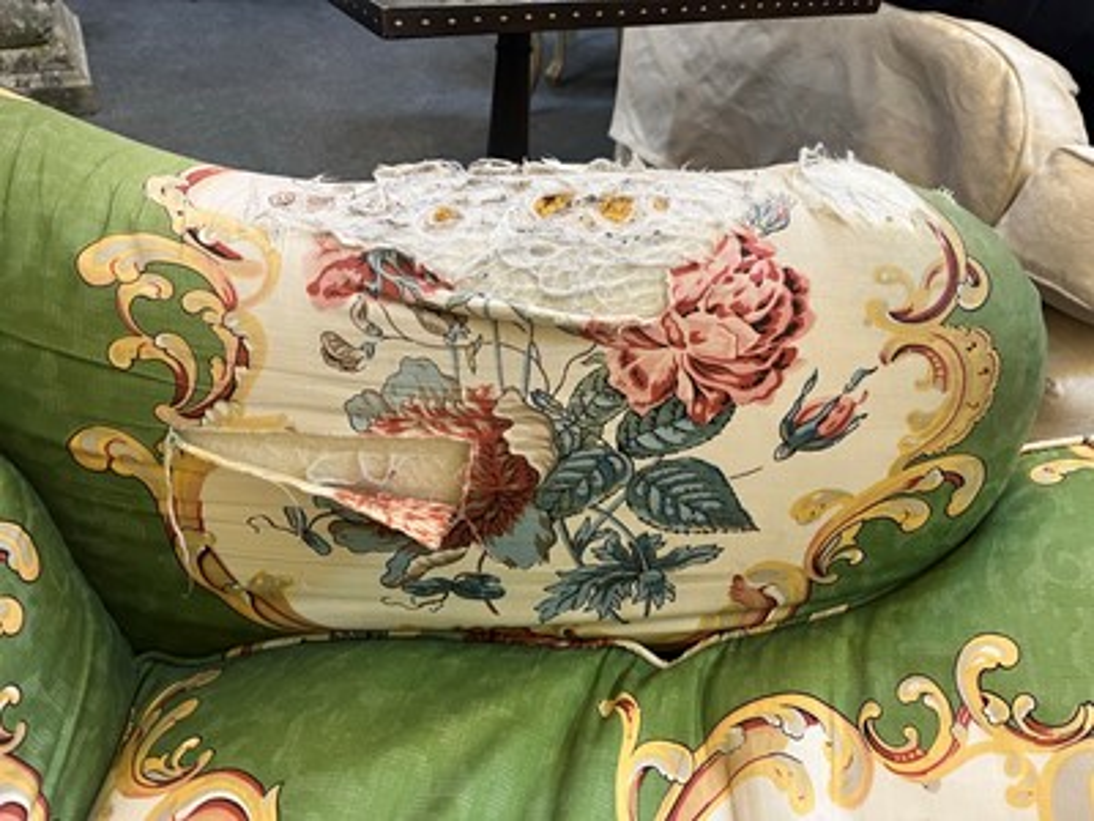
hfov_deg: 67.3
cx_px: 547
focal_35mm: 26
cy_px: 410
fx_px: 822
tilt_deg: -37.5
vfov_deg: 53.1
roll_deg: -5.5
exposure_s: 1/50
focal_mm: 5.1
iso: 160
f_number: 1.6
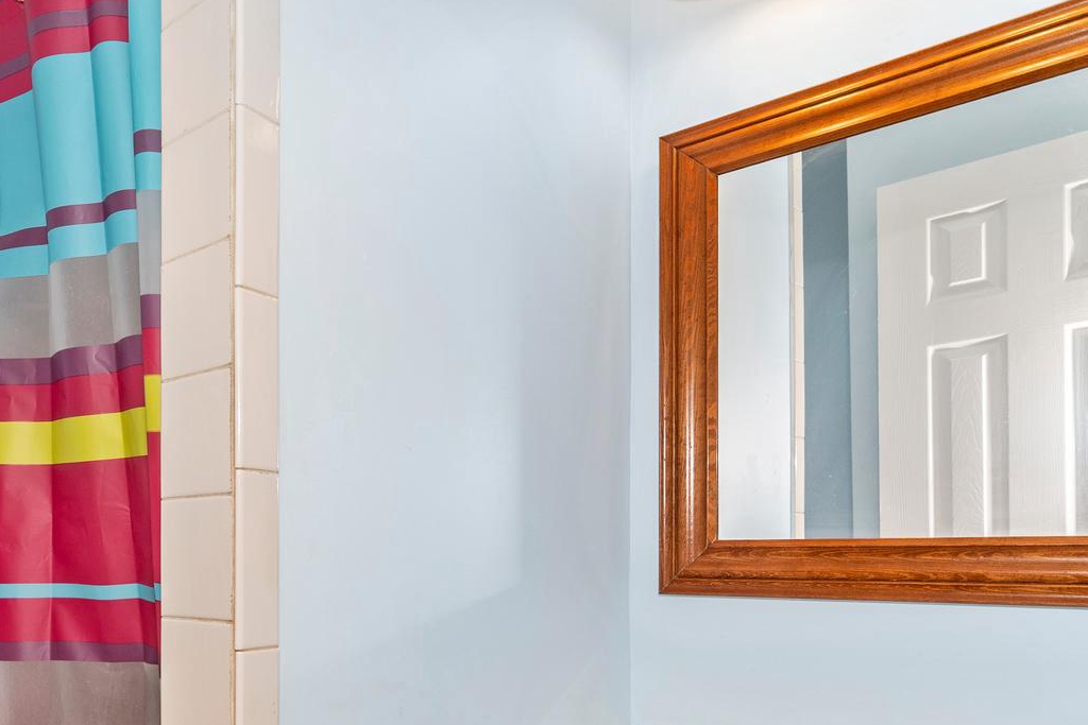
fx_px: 846
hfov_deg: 61.0
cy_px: 557
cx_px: 244
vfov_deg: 44.6
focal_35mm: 28
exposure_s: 1/100
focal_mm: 14
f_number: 7.1
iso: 320
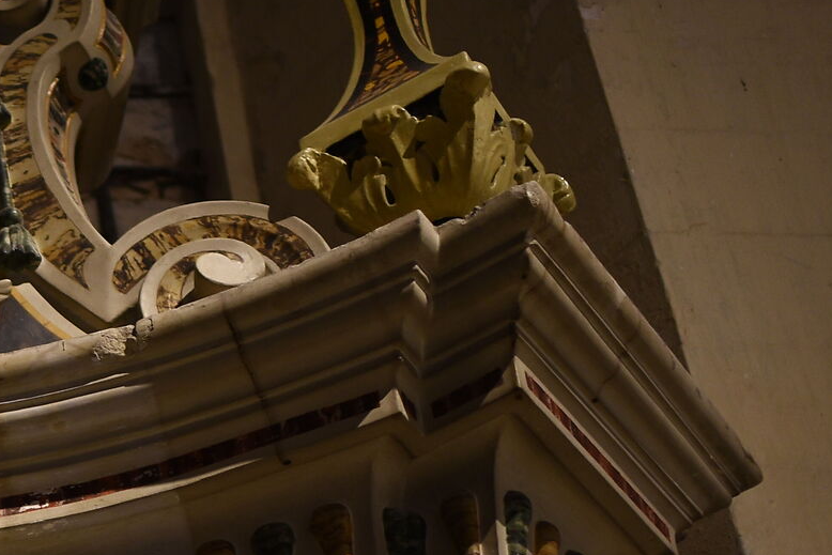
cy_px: 816
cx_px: -284
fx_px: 2496
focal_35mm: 108
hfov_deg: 17.6
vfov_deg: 12.1
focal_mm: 35
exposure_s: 1/30
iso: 500
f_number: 1.4
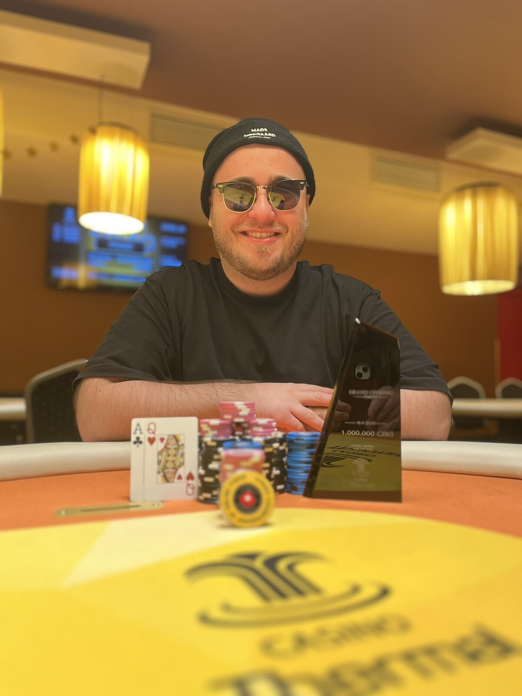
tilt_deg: +3.5
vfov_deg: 67.3
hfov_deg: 53.1
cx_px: 261
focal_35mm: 26
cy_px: 348
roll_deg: +0.0
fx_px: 523
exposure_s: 1/49
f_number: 1.6
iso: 160
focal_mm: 5.1
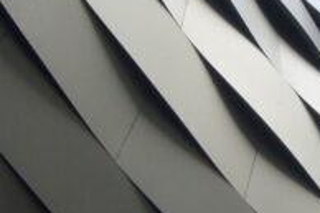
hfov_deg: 10.7
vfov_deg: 7.1
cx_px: 264
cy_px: 112
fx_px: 1705
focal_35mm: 192
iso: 80
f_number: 5.6
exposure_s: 1/100
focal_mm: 5.8
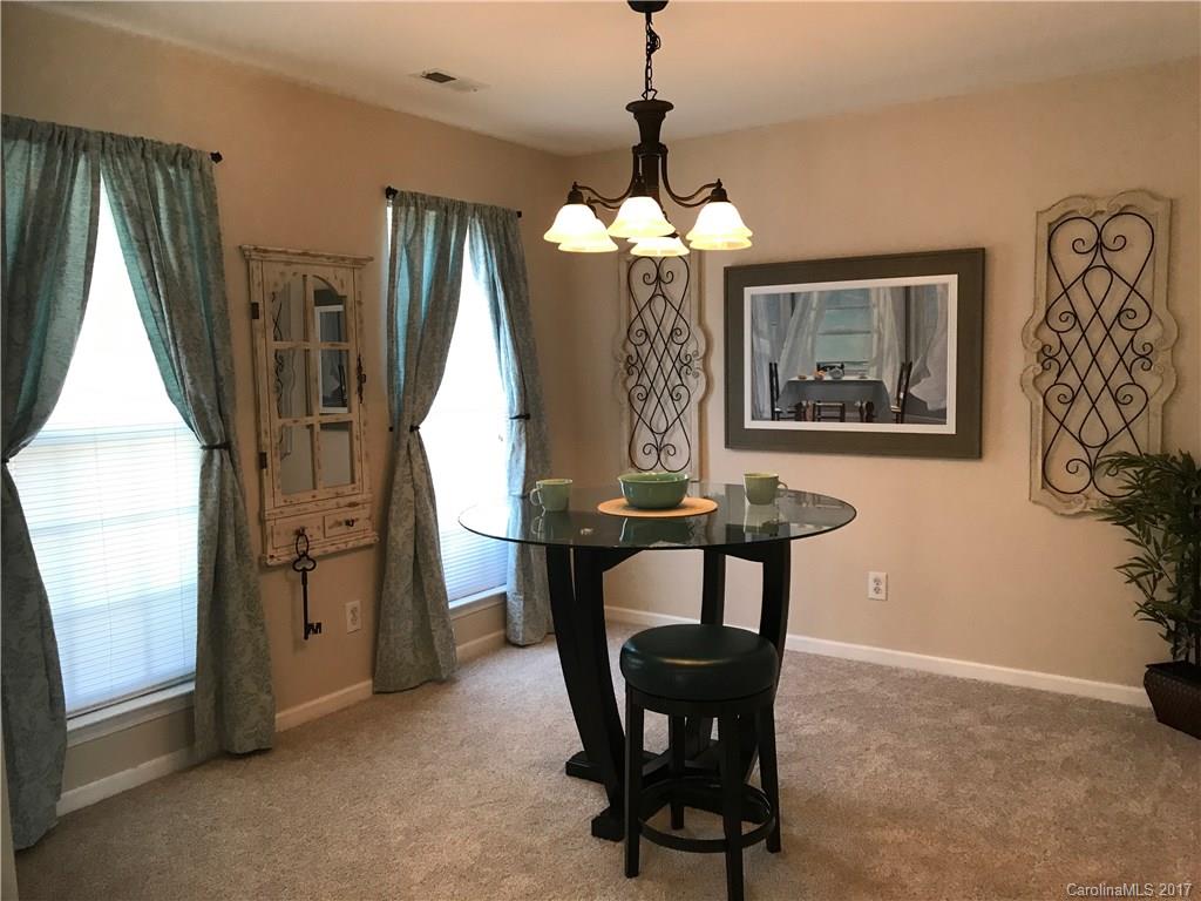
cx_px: 600
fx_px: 971
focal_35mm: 28
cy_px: 450
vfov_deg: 49.7
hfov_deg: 63.4
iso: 32
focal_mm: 3.99
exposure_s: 1/30
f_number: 1.8
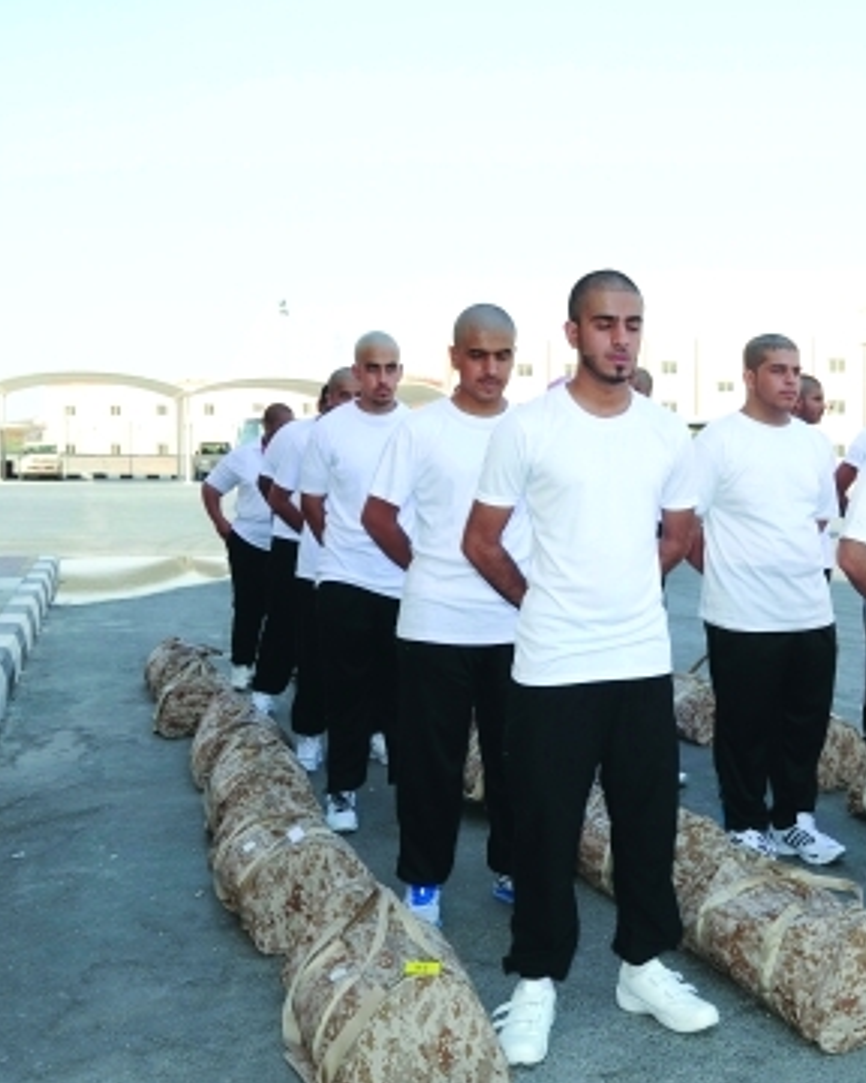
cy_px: 489
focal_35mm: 40
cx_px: 743
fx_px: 1282
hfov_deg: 35.6
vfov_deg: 45.7
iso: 400
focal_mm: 24
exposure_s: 1/250
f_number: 11
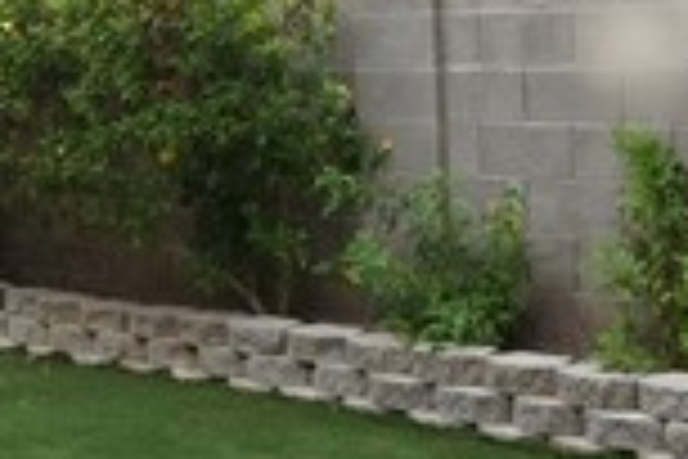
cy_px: 158
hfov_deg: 23.9
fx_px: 1624
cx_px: 319
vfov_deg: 16.0
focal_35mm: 85
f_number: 10
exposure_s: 1/125
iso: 250
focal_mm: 12
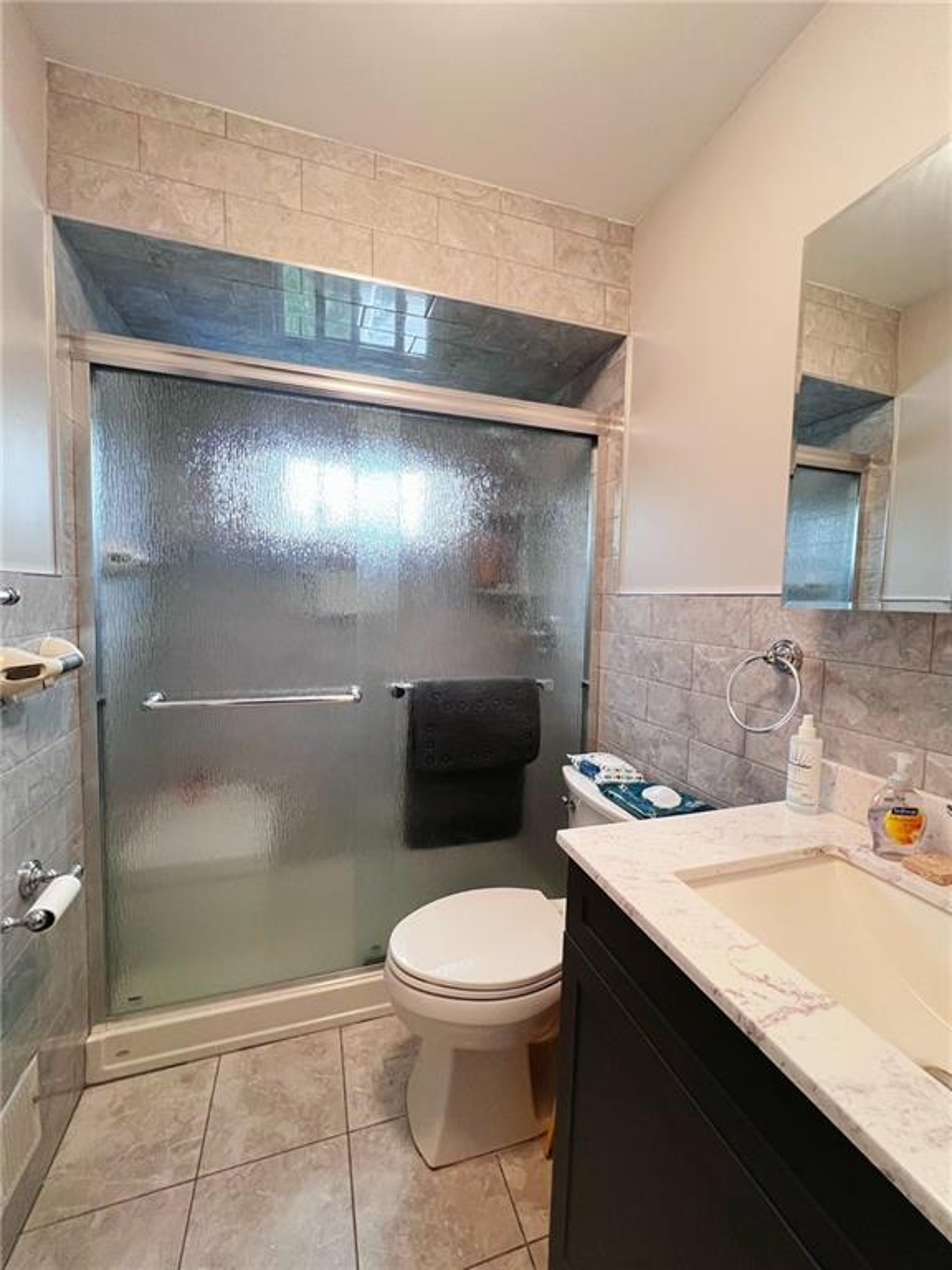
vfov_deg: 106.2
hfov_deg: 89.9
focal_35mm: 13
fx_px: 477
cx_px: 476
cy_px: 635
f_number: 1.8
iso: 200
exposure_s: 1/120
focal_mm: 1.57
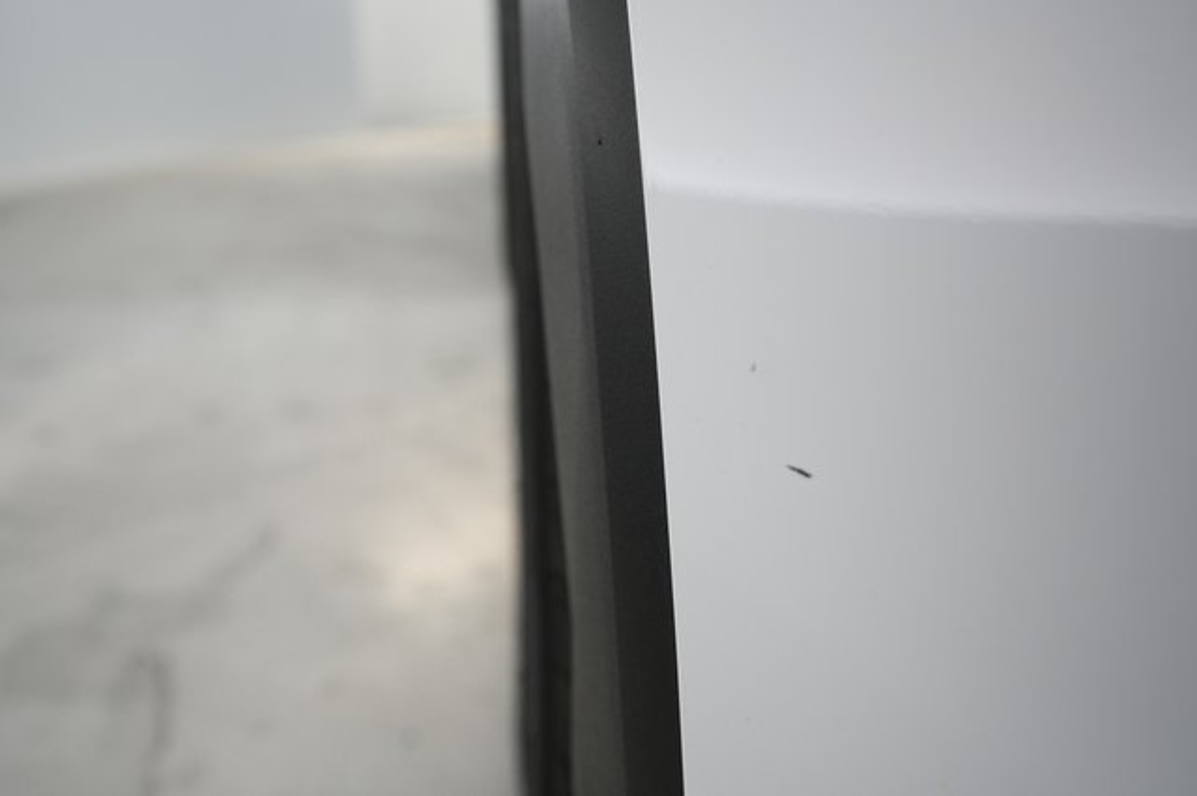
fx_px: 930
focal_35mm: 28
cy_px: 398
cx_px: 598
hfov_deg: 65.5
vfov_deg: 46.4
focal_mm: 28
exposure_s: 1/100
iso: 2000
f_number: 5
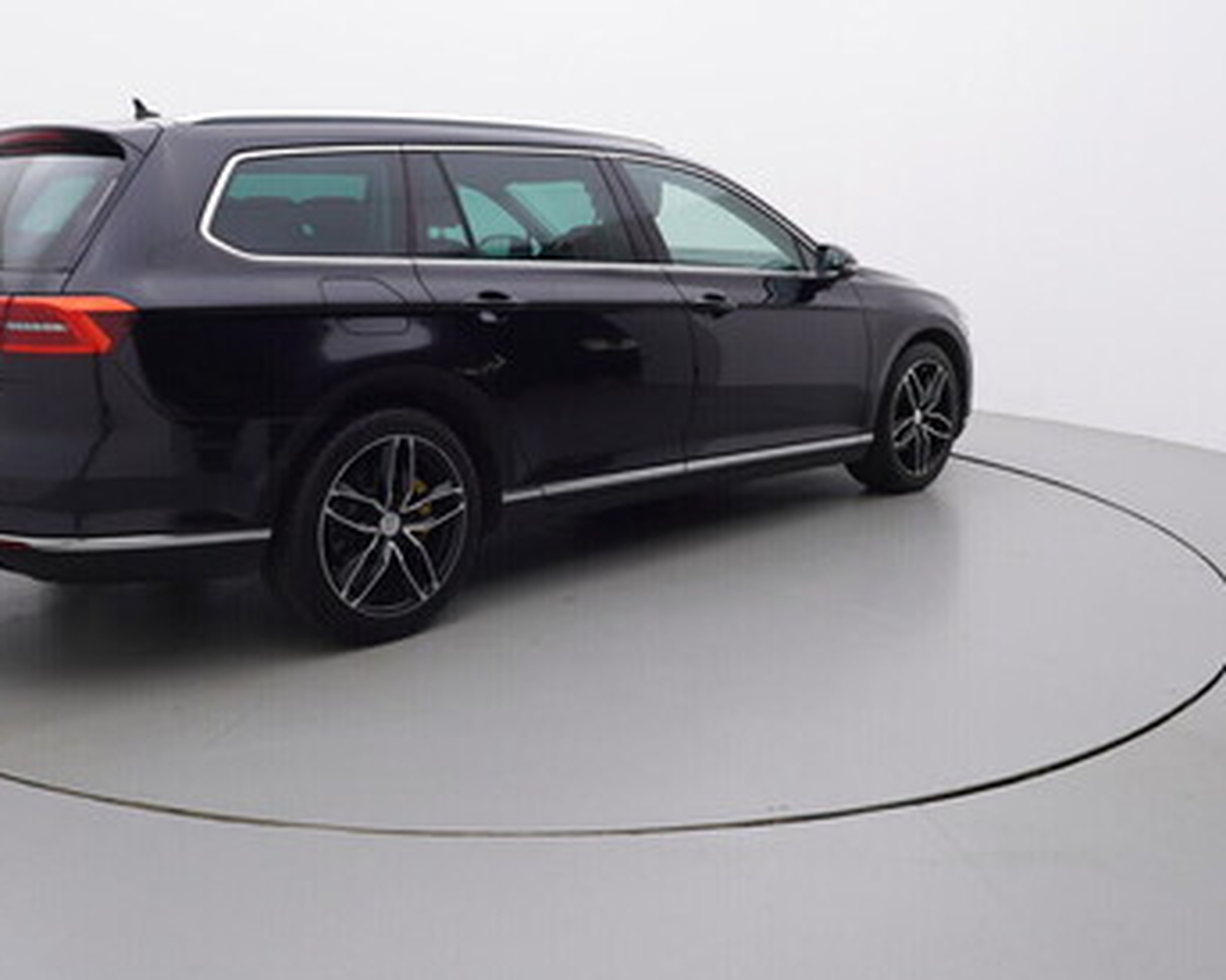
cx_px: 497
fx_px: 1224
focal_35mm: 34
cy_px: 394
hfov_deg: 52.9
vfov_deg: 43.4
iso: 200
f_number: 5
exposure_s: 1/80
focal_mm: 15
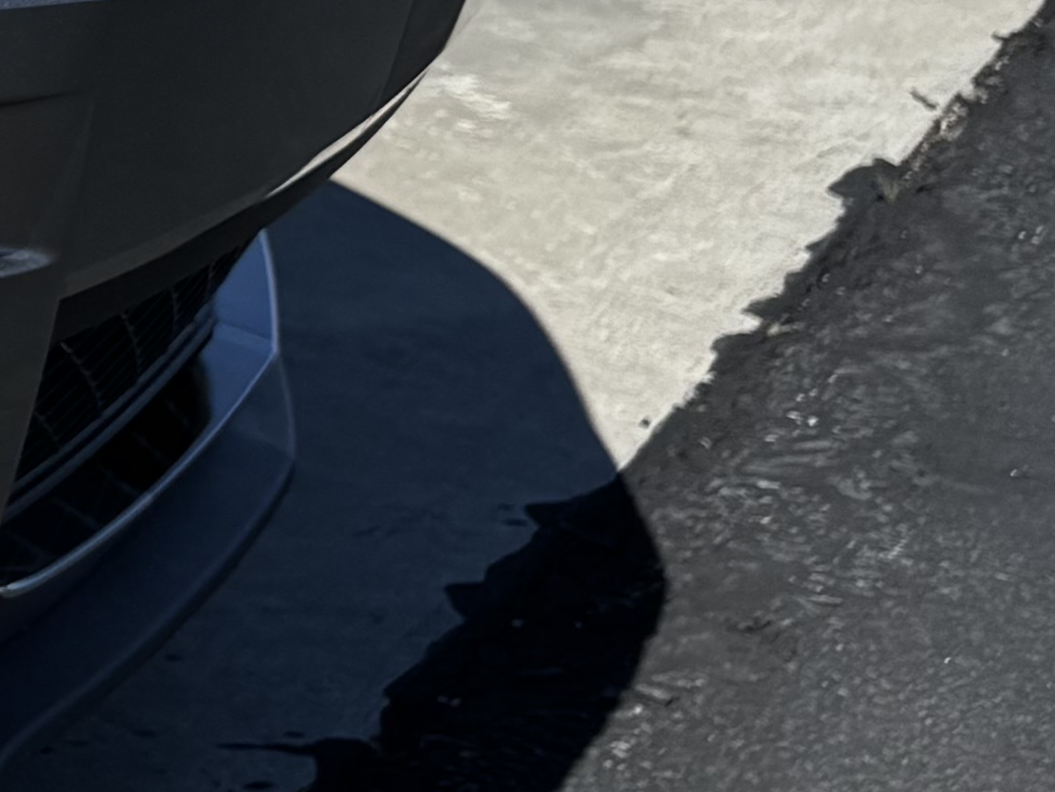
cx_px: -1340
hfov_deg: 13.1
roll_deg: -1.7
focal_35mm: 120
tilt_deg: -14.3
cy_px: -29
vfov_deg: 12.2
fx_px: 3658
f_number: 1.78
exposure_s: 1/6410
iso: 80
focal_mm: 6.76
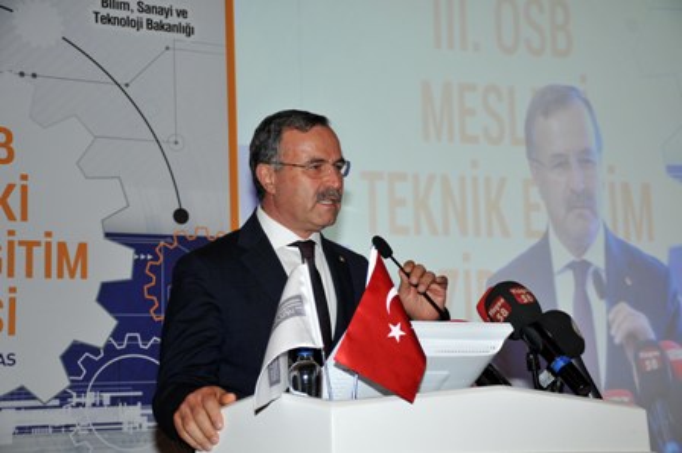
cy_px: 226
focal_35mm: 72
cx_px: 341
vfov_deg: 18.9
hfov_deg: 28.1
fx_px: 1363
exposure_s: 1/160
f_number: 4.5
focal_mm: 48
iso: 400
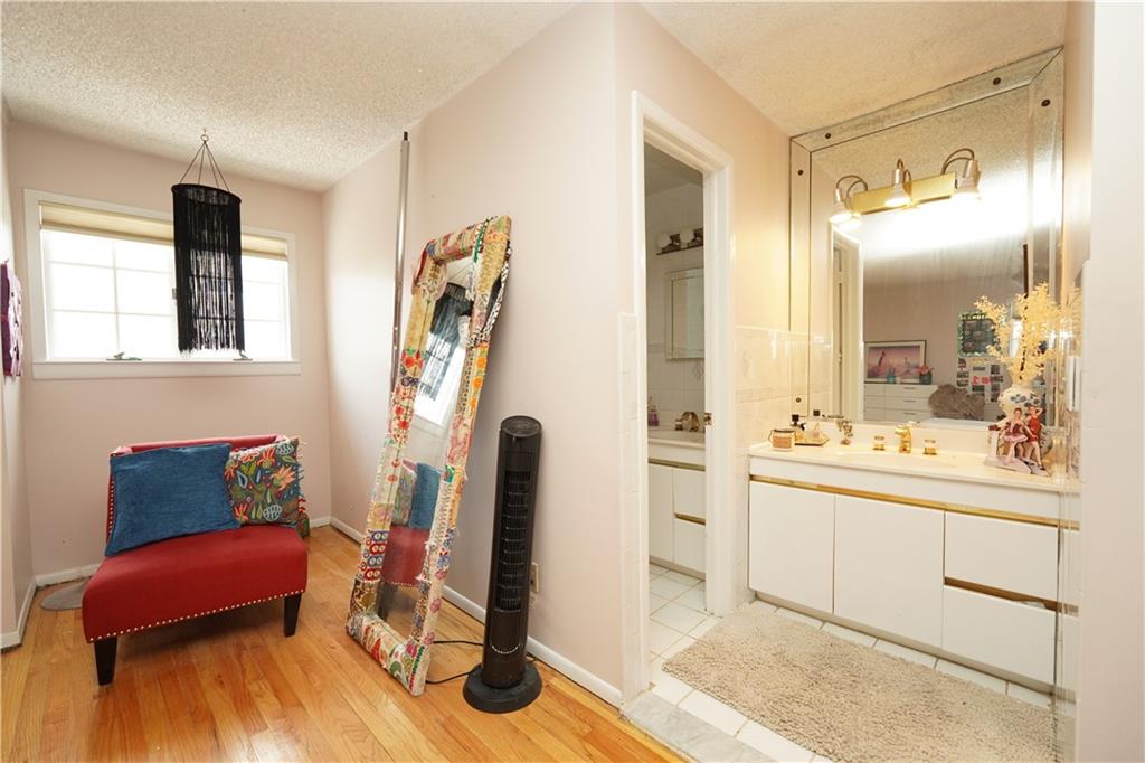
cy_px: 382
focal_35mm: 15
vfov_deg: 77.3
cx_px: 572
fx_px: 477
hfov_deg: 100.4
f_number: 4.5
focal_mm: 10
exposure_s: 1/125
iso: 500
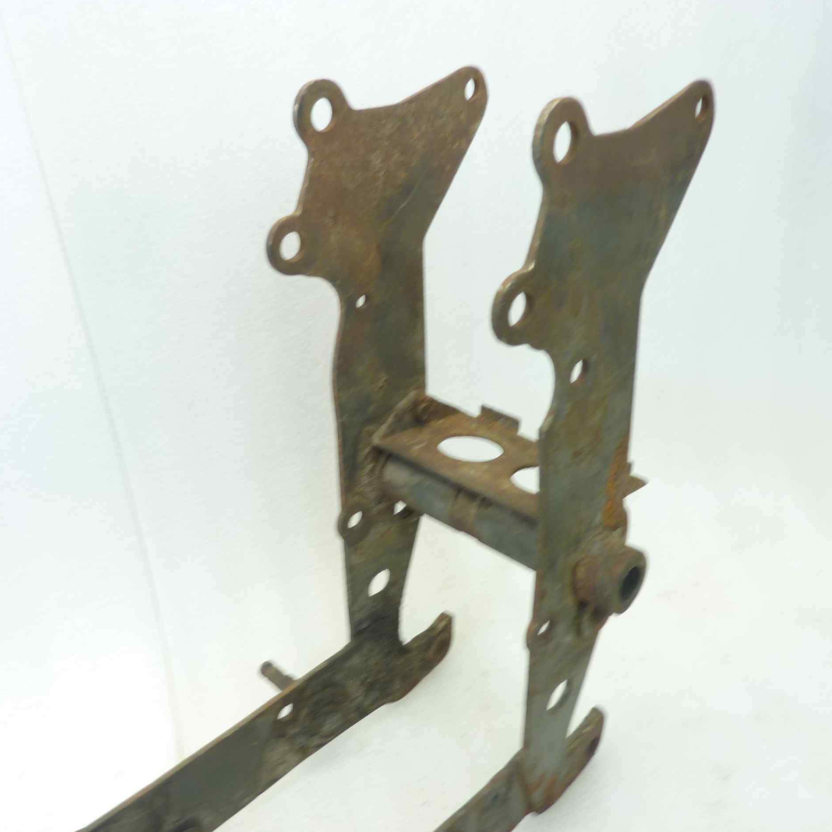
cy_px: 421
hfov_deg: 54.0
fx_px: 816
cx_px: 378
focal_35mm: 30
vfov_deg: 54.0
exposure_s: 1/15
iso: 80
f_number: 3.3
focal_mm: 4.1
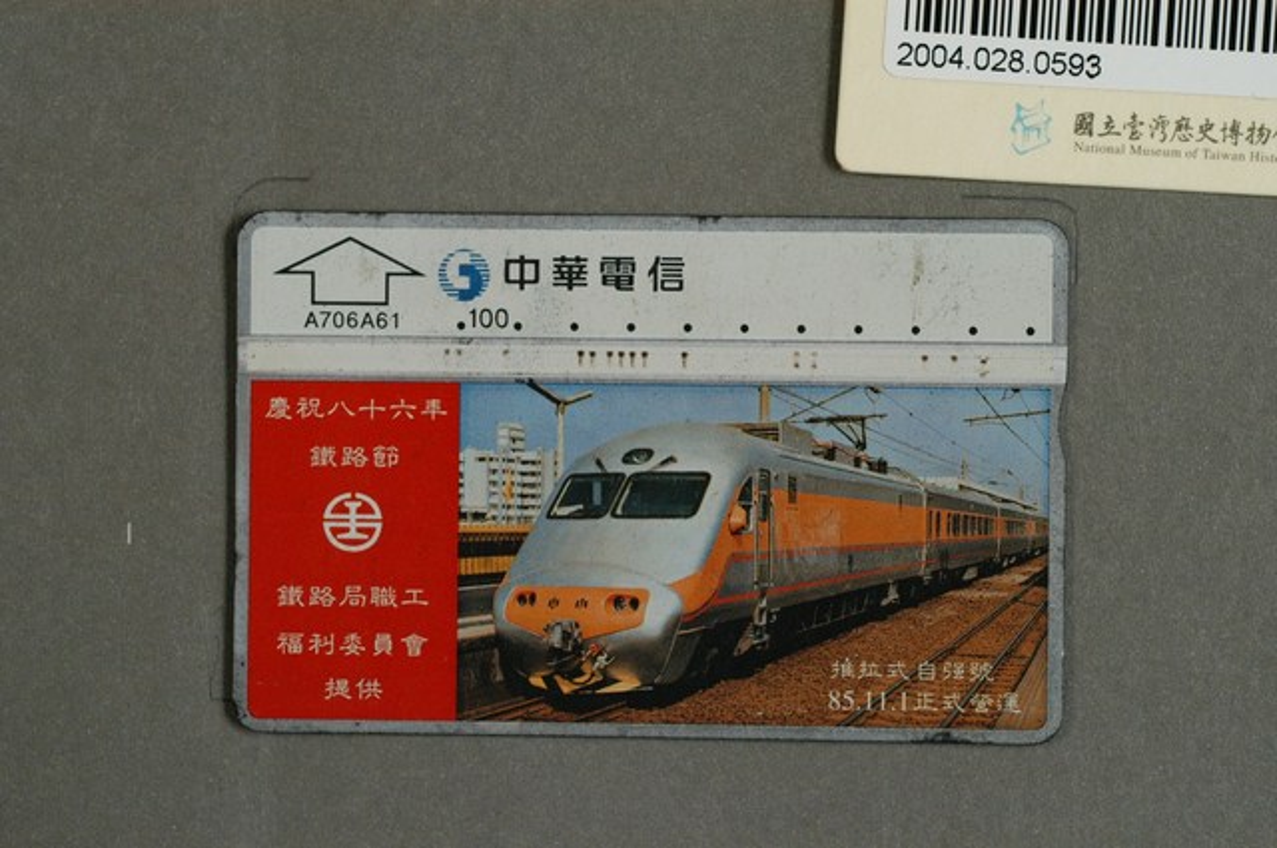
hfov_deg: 22.6
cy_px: 424
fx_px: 3188
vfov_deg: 15.1
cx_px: 638
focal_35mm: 90
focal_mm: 60
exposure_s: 1/20
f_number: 6.3
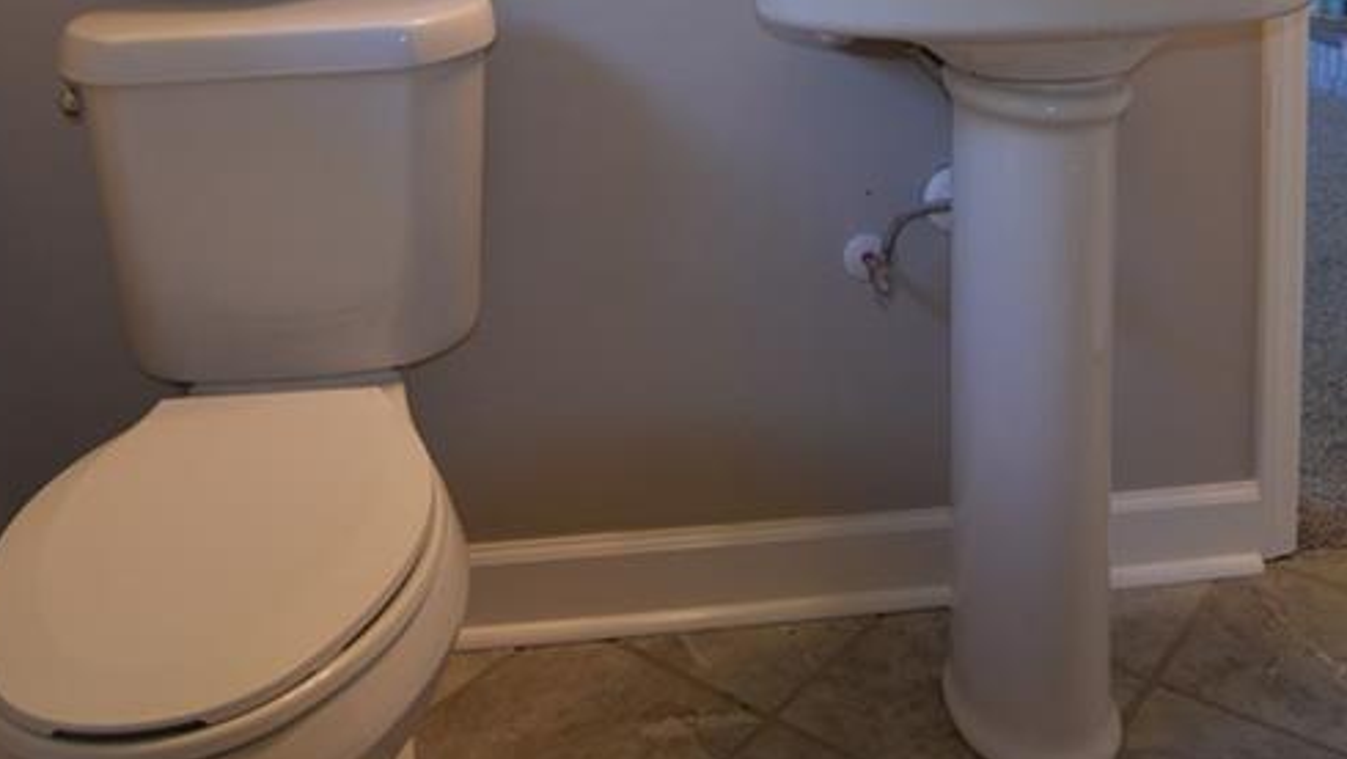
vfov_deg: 29.5
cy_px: -77
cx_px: 712
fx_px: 1290
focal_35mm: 36
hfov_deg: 55.1
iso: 100
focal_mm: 11
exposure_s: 1/60
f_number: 2.8
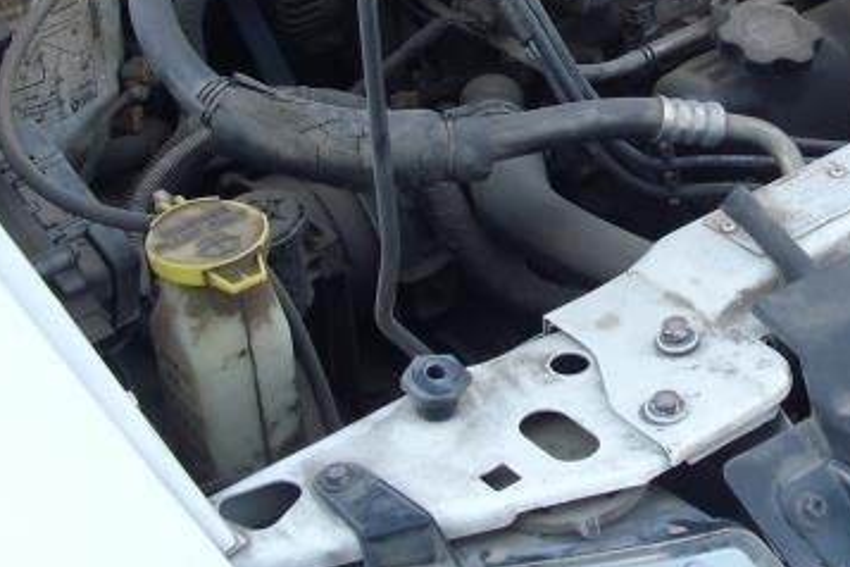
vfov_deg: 15.8
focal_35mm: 84
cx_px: 733
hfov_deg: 23.7
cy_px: -45
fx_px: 1983
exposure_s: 1/100
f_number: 3.1
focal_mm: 6.3
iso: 80
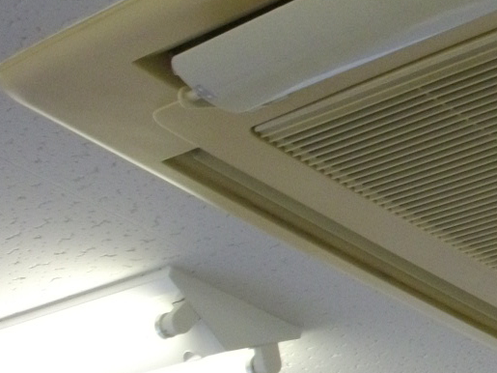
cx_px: 704
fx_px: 1651
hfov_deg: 16.0
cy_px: 132
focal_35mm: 115
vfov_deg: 12.9
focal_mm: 6.2
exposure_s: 1/125
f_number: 2.8
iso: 192
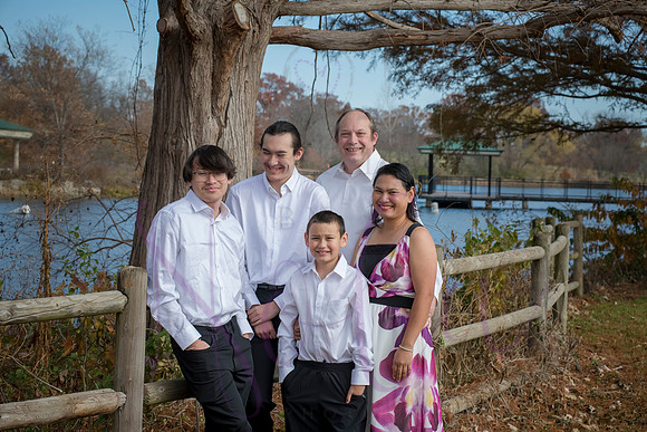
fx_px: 1438
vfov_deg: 17.1
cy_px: 216
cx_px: 324
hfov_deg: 25.4
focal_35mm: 80
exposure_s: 1/640
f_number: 8
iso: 400
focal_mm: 80
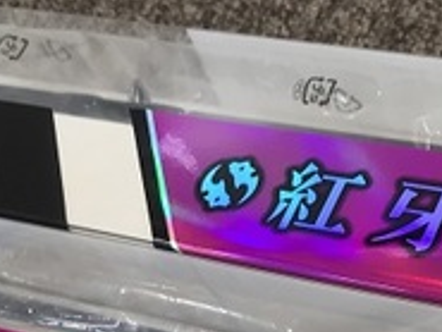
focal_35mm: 97
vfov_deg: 14.4
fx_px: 1239
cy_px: 468
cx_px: 332
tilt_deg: -56.1
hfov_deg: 20.1
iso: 32
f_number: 1.8
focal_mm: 3.99
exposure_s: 1/100
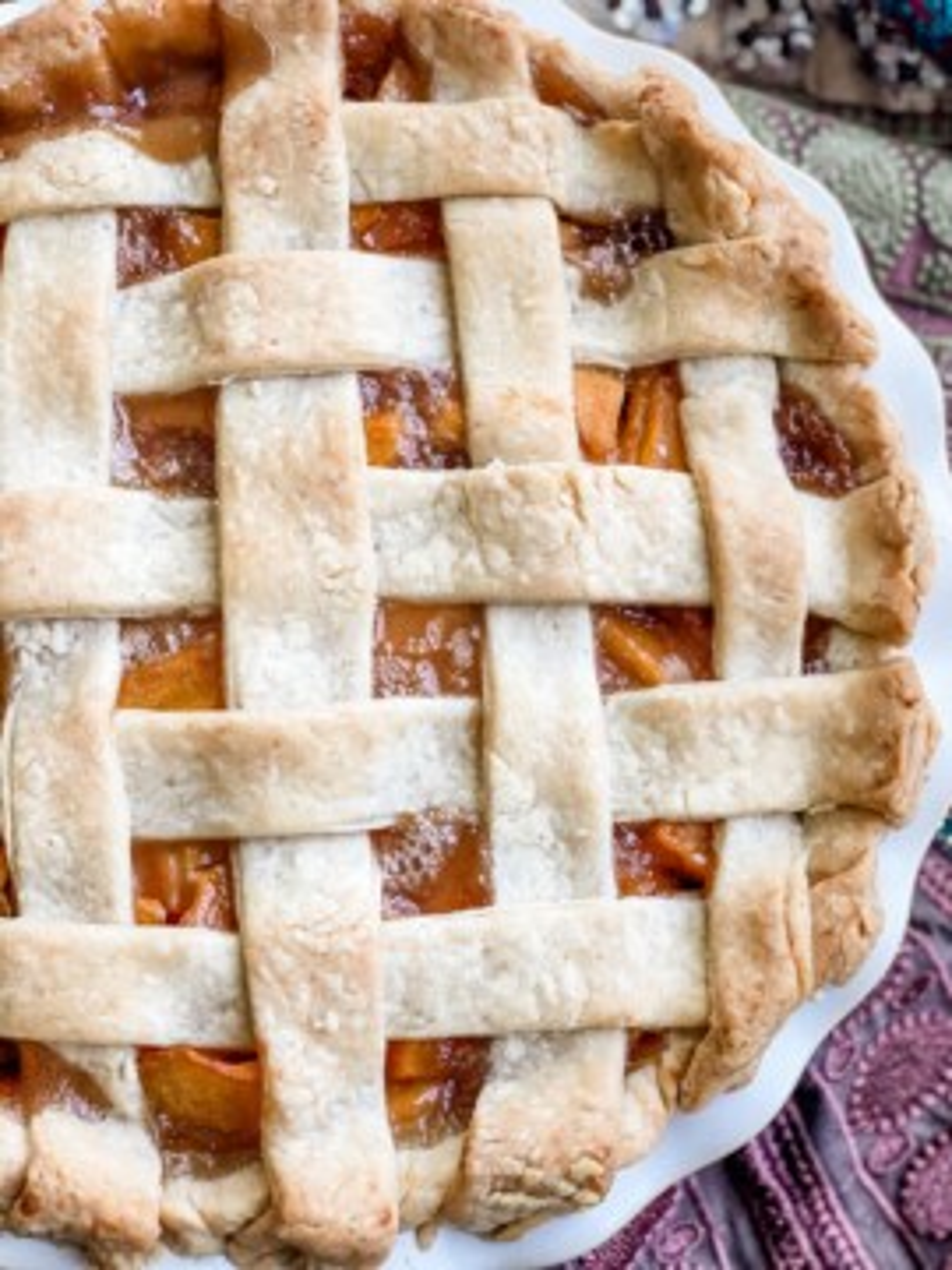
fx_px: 1907
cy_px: 635
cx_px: 476
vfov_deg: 36.8
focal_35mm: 52
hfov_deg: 28.0
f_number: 2
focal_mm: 6
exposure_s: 1/120
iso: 64
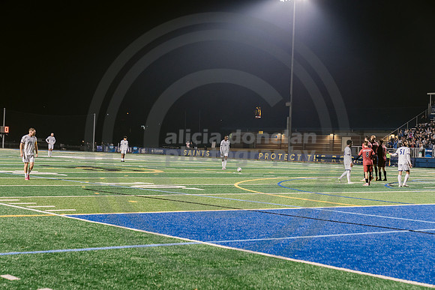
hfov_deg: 28.8
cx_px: 218
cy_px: 145
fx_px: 846
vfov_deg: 19.5
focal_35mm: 70
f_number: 4
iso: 2500
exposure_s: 1/160
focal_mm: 70
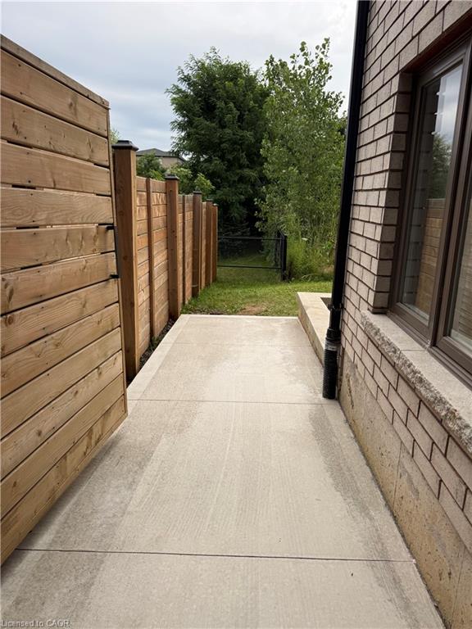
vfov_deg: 71.6
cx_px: 236
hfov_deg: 56.8
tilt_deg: -13.2
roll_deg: -2.8
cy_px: 314
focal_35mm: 24
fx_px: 436
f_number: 1.78
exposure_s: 1/1046
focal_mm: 6.76
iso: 100
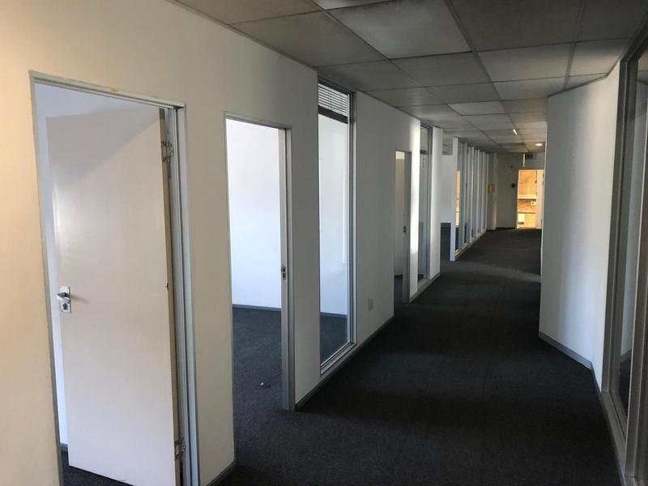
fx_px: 524
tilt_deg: -4.9
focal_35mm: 28
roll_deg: +1.2
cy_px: 243
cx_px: 324
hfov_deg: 63.4
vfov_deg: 49.7
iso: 100
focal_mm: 3.99
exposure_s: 1/17
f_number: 1.8
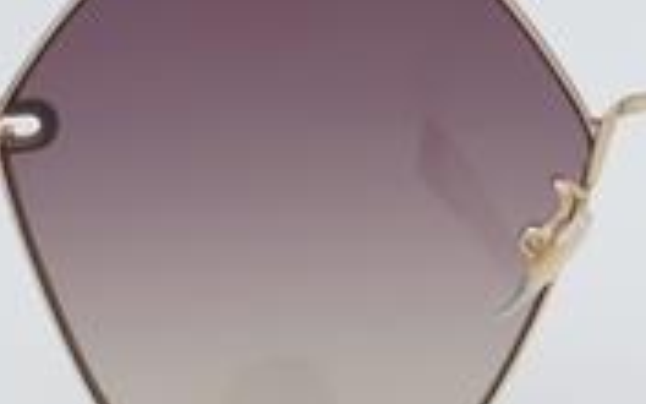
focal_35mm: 174
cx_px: 690
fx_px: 3063
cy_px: 187
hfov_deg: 11.9
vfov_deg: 7.5
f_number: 32
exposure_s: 1/3
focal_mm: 50
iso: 100
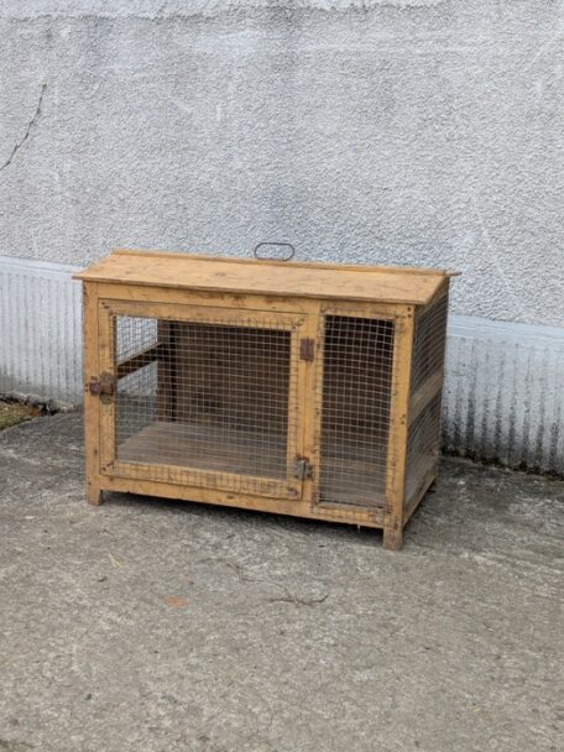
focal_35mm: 51
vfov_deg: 37.5
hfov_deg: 28.6
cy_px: 376
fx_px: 1108
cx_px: 282
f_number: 1.89
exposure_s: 1/211
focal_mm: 5.43
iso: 43
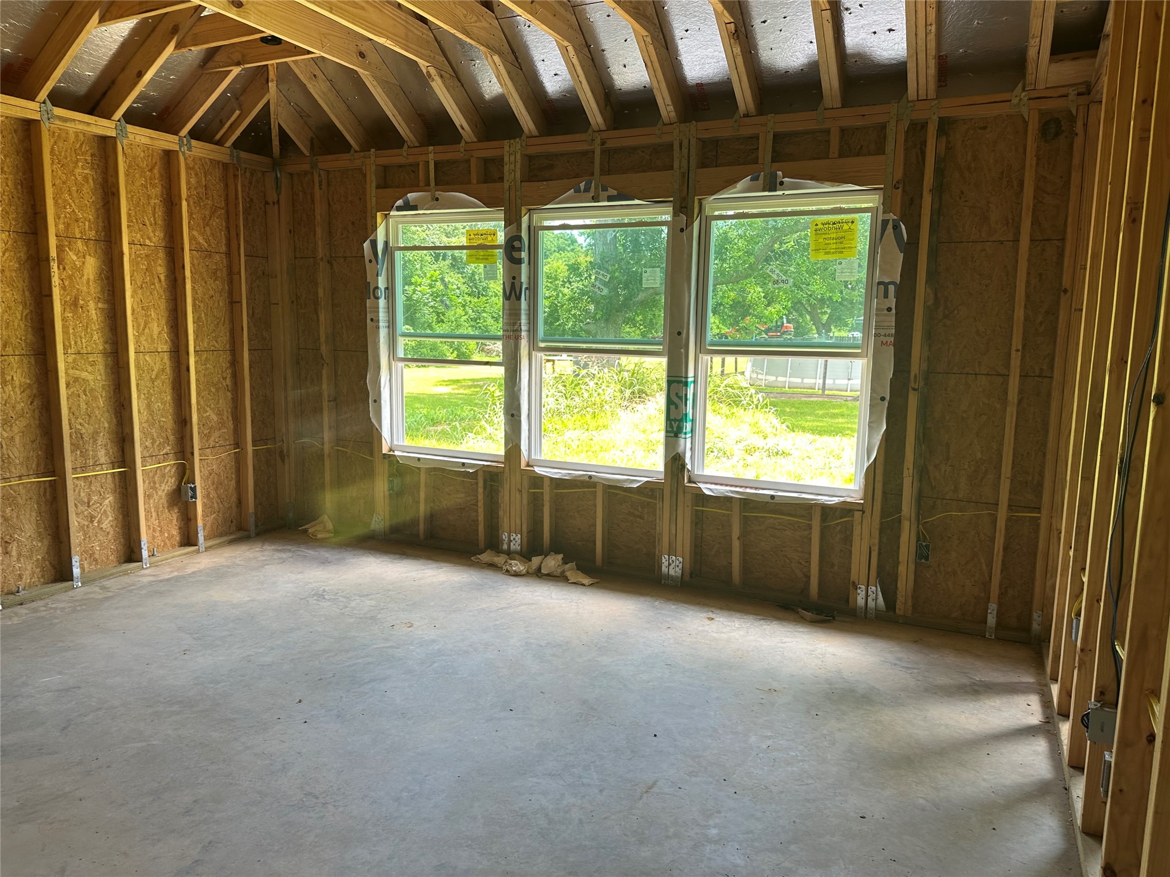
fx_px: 811
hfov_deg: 71.6
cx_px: 585
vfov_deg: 56.8
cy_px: 438
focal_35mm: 24
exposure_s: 1/121
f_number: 1.78
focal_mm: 6.86
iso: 64
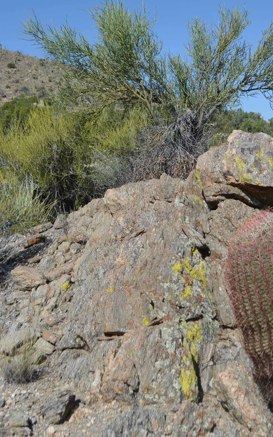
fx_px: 655
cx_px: 240
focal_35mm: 55
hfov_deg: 23.0
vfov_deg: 36.9
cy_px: 218
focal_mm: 24
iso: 400
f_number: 6.3
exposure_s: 1/1600
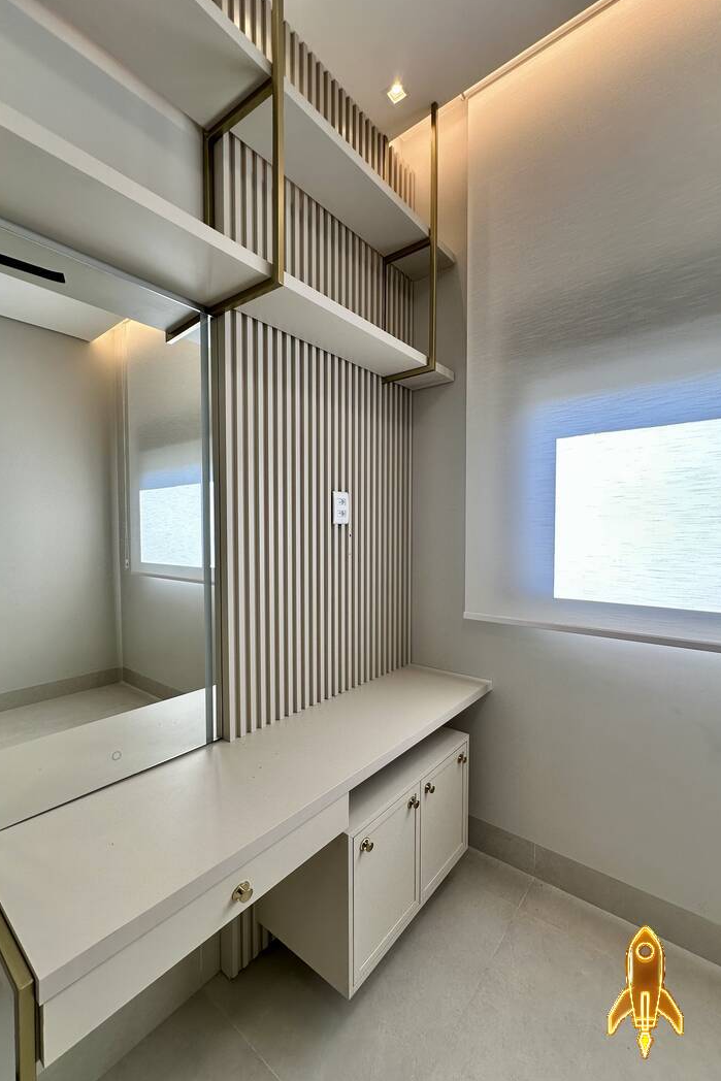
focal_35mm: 15
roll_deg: -0.3
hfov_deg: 77.3
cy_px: 550
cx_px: 342
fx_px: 450
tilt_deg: -0.9
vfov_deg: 100.4
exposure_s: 1/172
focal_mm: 2.22
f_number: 2.2
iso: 40
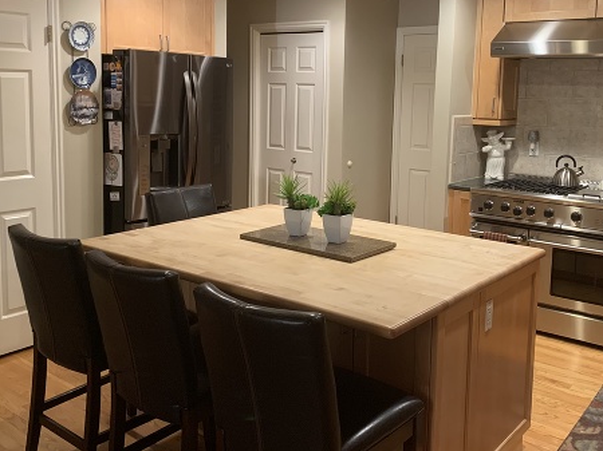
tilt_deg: -6.6
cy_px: 174
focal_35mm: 37
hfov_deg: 50.1
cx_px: 320
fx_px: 644
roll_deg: -0.3
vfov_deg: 38.4
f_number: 1.8
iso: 320
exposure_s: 1/60
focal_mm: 4.25
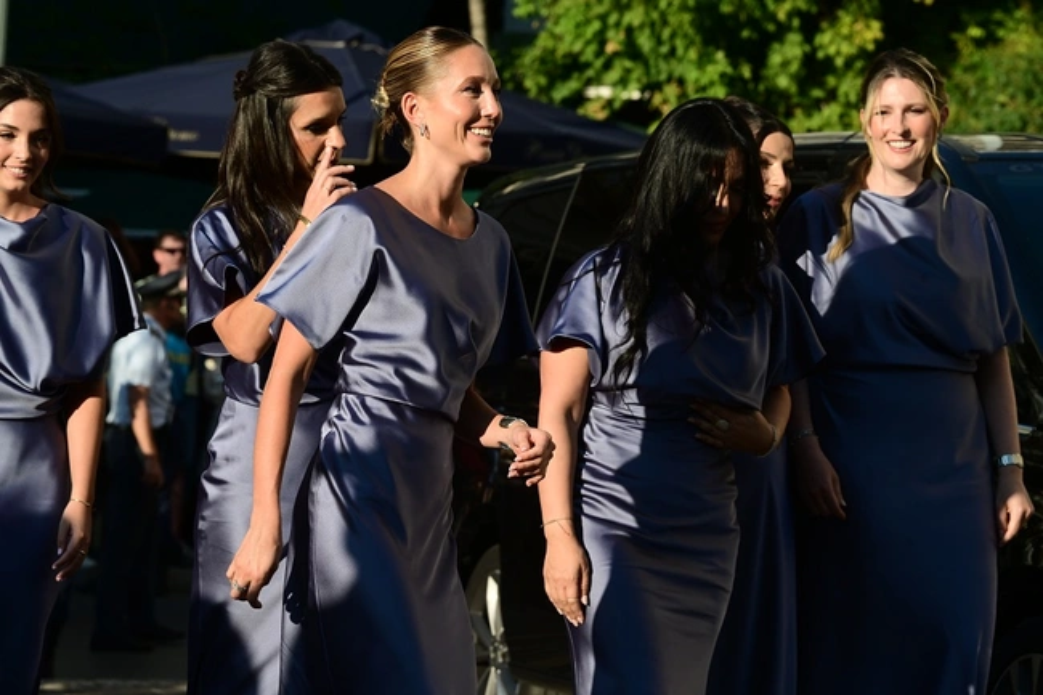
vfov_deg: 9.8
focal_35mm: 140
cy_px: 348
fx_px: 4055
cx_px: 522
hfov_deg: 14.7
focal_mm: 140
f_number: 9
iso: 500
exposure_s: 1/800
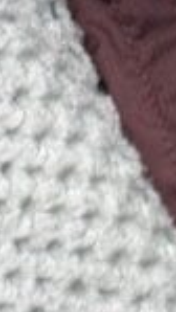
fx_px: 1160
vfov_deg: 11.8
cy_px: 798
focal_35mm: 140
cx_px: -90
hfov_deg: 8.5
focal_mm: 6.76
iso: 100
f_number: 1.78
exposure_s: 1/100
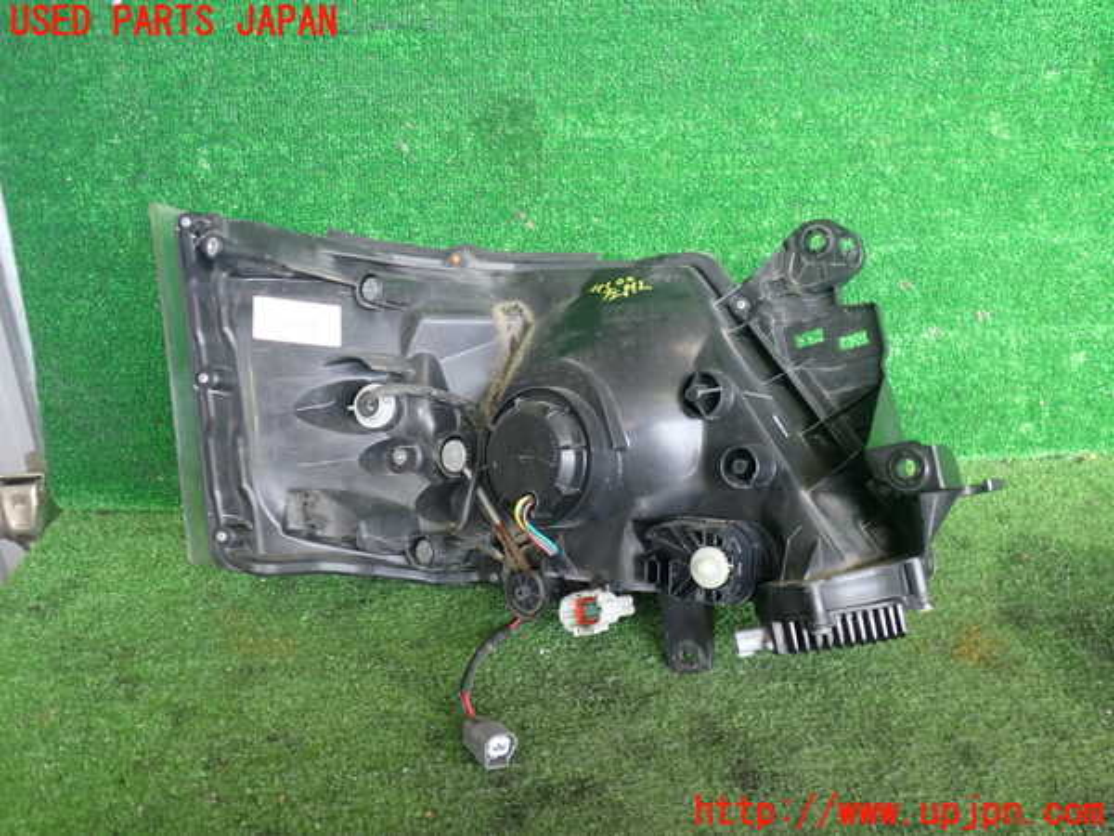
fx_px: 965
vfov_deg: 46.8
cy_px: 418
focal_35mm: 30
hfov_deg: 60.0
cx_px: 557
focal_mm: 5.4
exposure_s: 1/80
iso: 200
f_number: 2.3
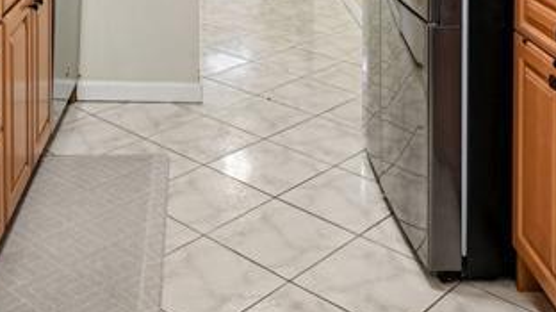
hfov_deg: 37.6
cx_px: 203
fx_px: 810
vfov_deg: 18.6
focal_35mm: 55
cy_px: -185
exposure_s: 1/15
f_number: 8
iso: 400
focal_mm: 16
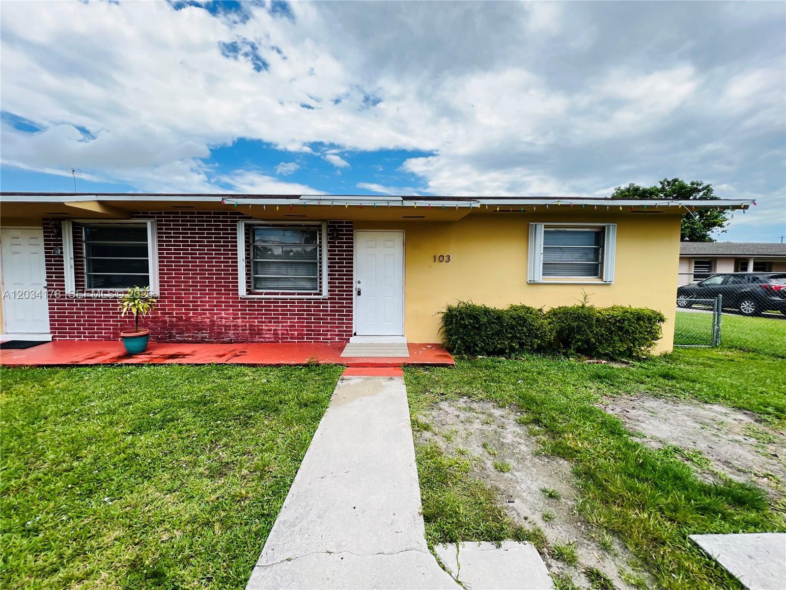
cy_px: 295
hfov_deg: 106.2
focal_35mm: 13
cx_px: 393
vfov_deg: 89.9
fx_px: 295
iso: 32
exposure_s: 1/951
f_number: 1.8
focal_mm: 1.57
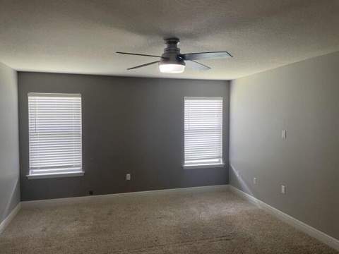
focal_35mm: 26
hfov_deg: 67.3
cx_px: 170
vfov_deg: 53.1
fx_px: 255
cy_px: 127
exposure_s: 1/60
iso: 125
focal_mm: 4.2
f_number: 1.6
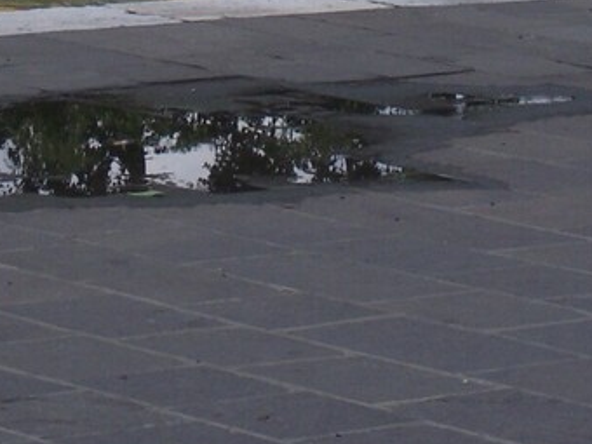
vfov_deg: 5.4
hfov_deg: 7.2
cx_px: 165
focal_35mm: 273
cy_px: -122
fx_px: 4669
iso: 80
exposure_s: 1/640
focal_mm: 14.9
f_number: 4.5
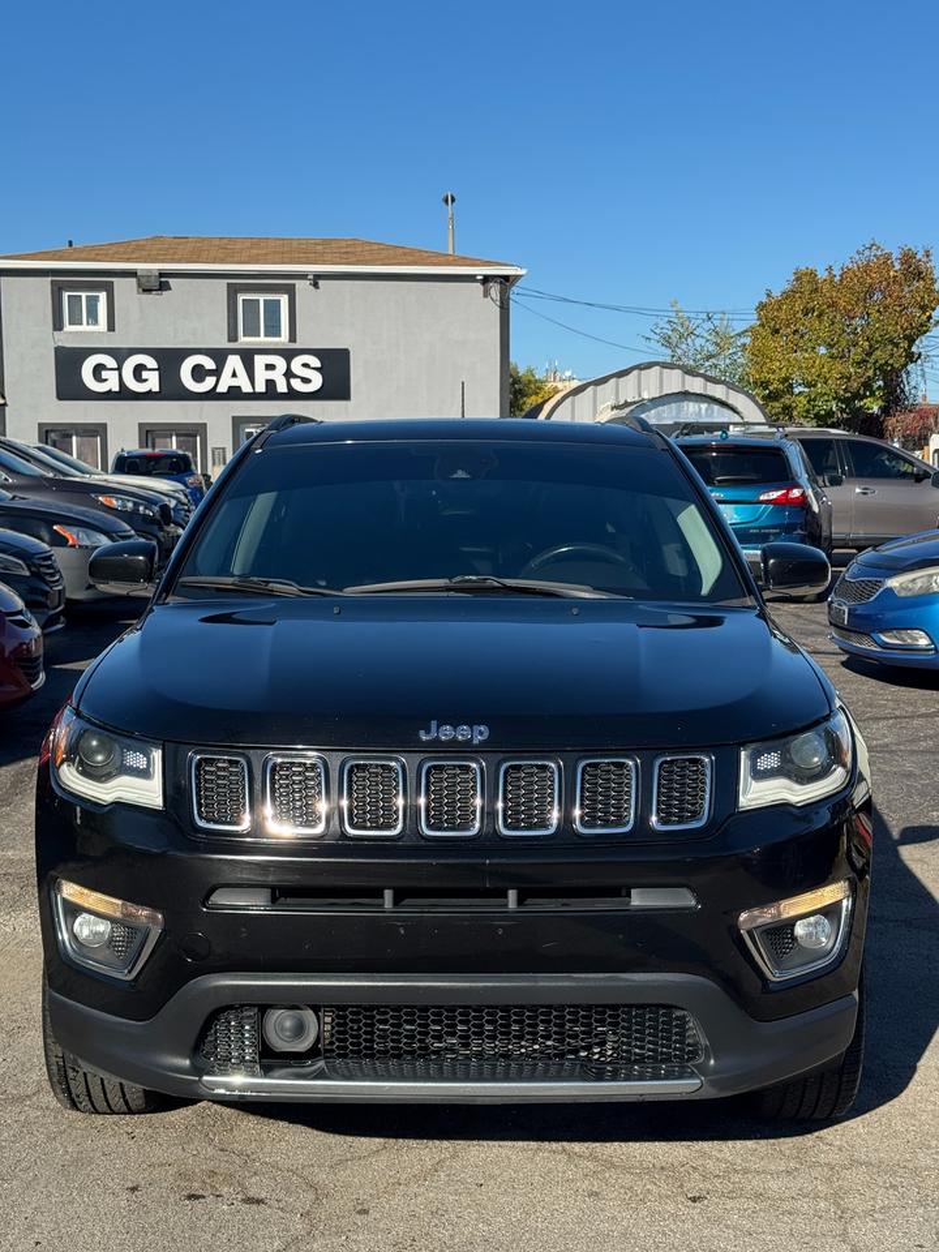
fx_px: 1736
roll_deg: +0.2
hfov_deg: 30.3
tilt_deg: -2.8
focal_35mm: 48
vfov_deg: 39.7
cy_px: 626
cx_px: 470
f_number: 1.78
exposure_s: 1/3257
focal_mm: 6.76
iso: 64
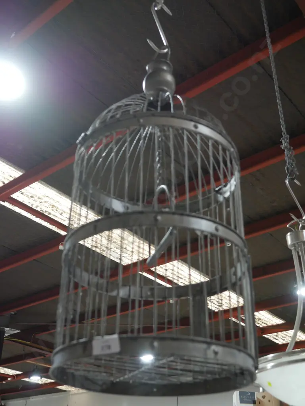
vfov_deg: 44.8
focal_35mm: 42
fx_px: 493
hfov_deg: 34.3
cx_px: 152
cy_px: 203
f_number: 4.6
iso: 1000
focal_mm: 21
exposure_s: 1/60
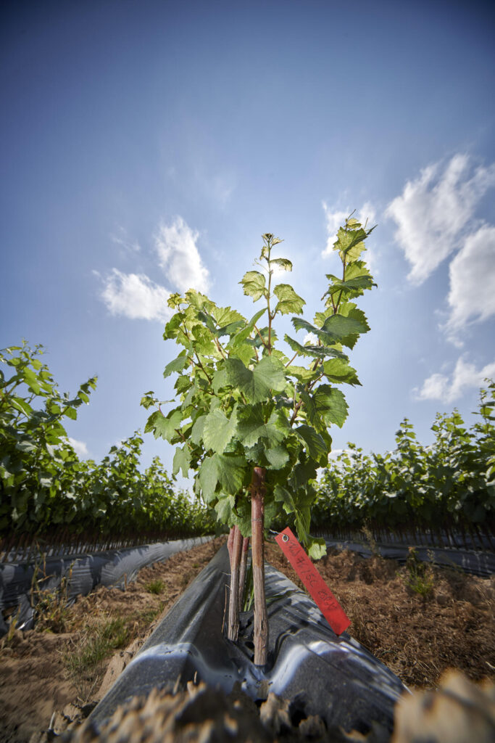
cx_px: 248
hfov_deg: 90.0
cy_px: 372
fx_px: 247
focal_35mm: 12
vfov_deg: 112.6
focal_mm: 12
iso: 320
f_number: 8
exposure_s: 1/1600
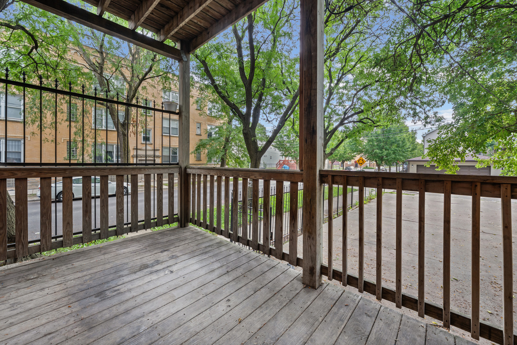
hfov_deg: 104.3
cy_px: 172
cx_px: 258
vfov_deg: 81.2
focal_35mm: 14
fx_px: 201
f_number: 9
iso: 320
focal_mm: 14
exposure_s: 1/3
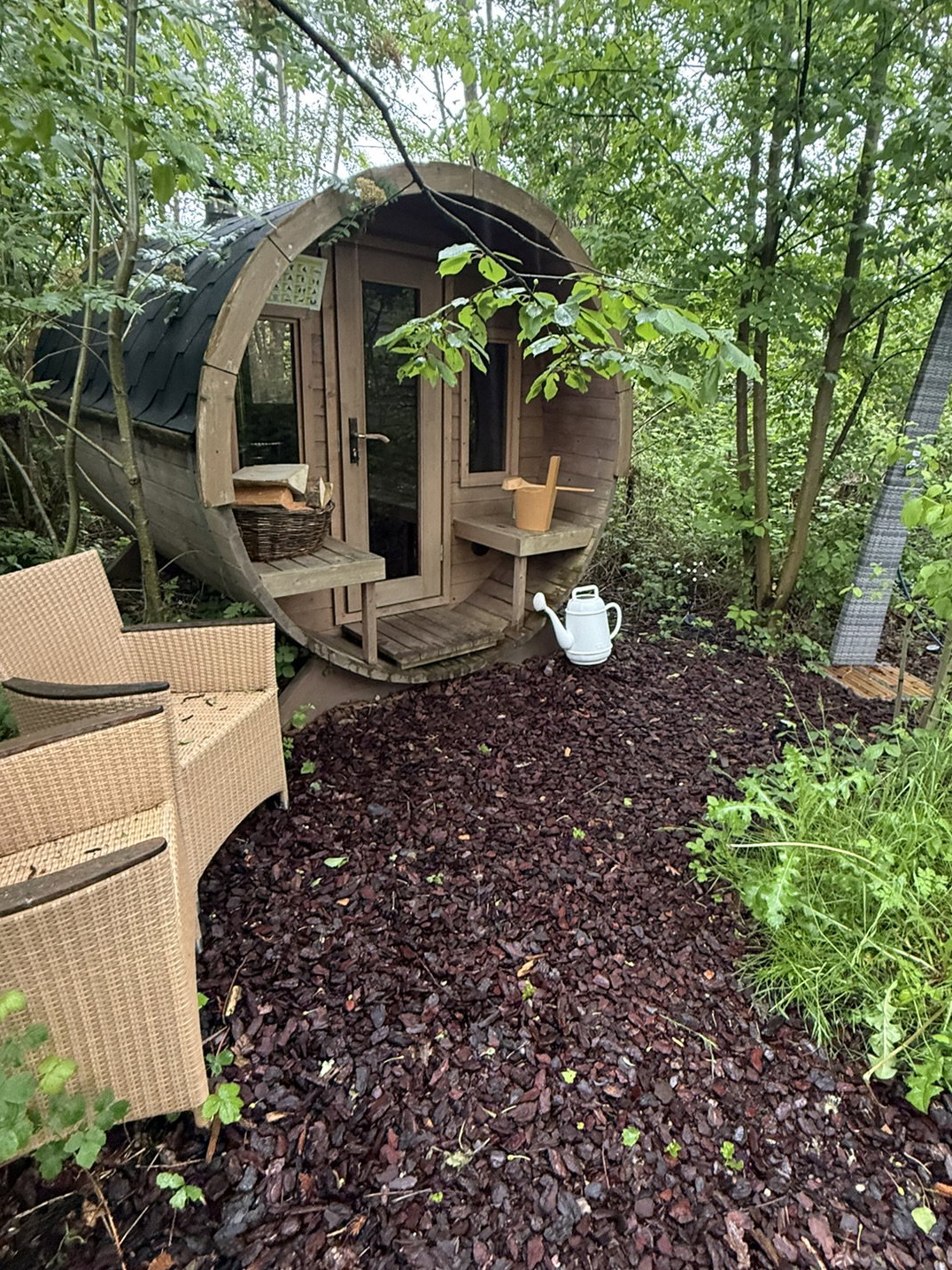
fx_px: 734
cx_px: 554
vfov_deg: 81.7
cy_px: 620
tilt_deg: -15.3
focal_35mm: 20
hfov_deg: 65.5
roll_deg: -4.1
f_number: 2.2
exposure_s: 1/60
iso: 400
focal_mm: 2.22
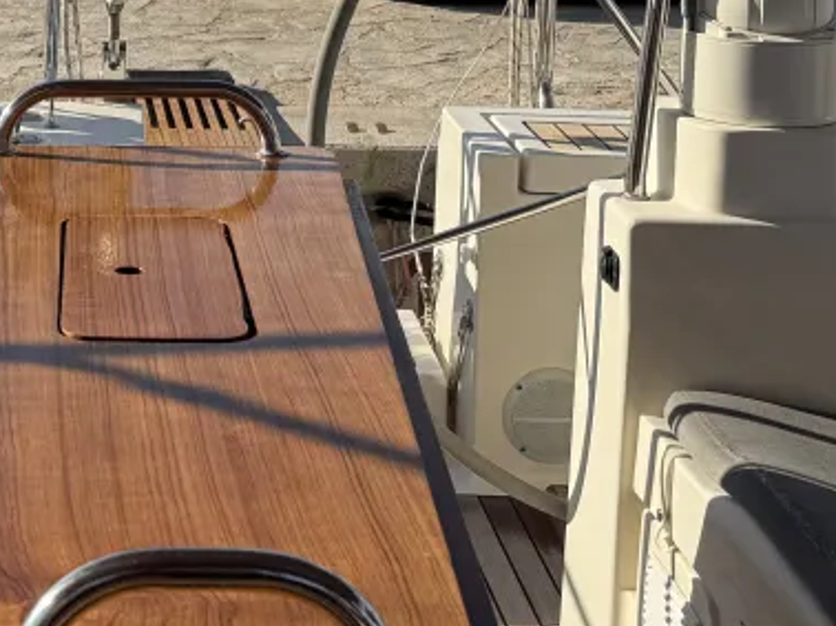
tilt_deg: -10.5
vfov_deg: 16.2
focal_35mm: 89
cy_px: -15
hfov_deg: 21.3
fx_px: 2148
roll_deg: +0.2
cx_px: 15
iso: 80
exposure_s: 1/3802
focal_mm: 6.76
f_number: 1.78
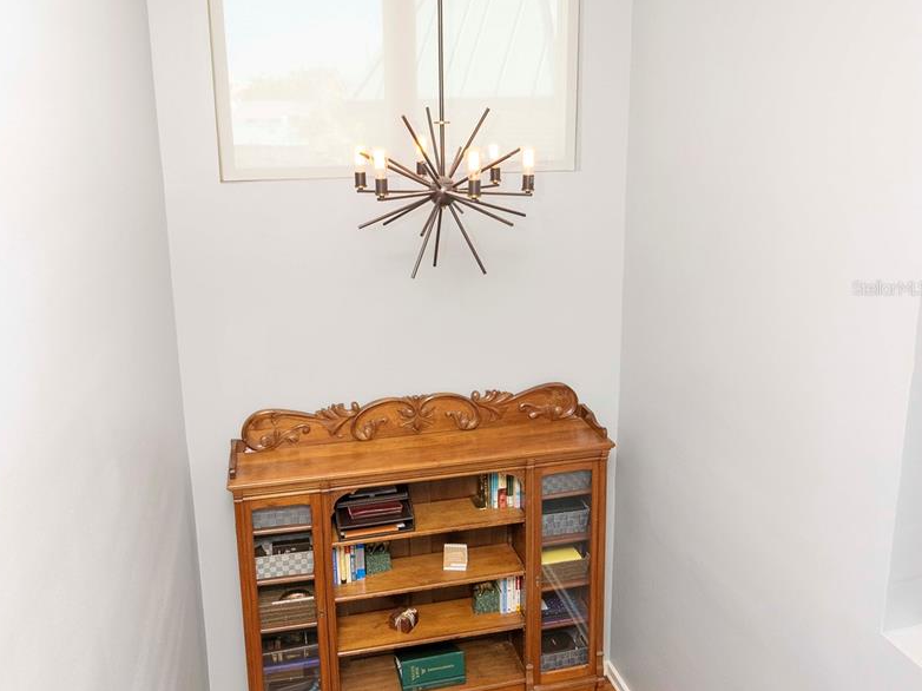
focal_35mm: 31
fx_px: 825
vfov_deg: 45.3
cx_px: 460
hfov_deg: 58.4
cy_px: 288
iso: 640
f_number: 7.1
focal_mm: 14
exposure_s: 1/200
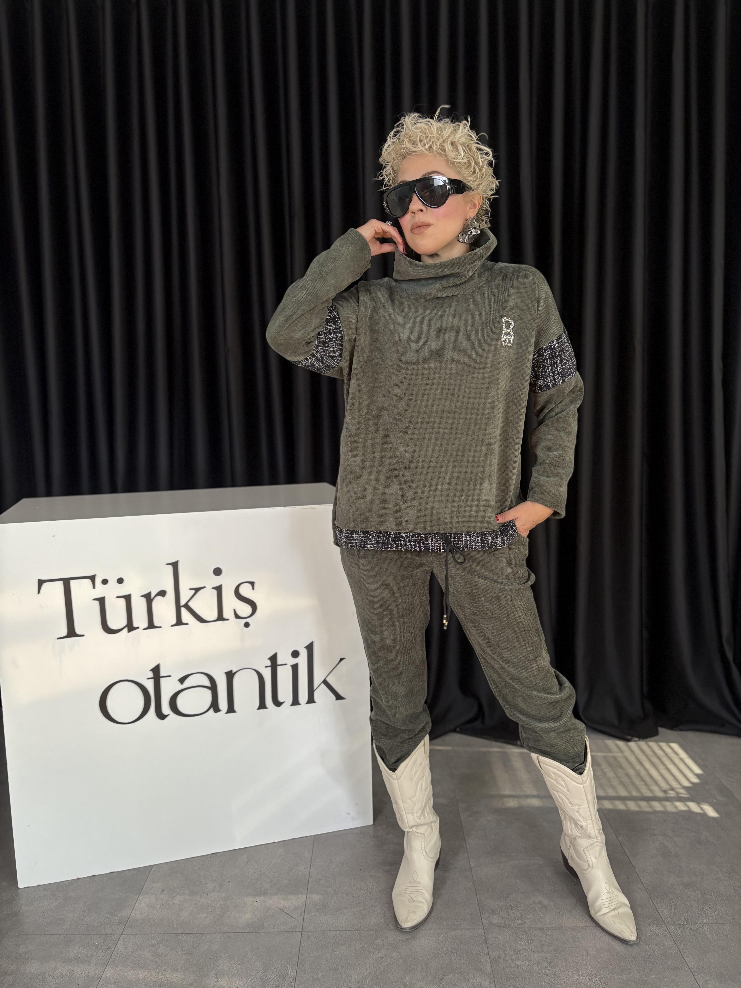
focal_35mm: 26
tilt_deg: -7.0
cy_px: 494
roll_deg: +1.4
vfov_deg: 67.3
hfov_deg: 53.1
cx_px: 370
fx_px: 742
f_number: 1.6
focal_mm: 5.96
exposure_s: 1/60
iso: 160
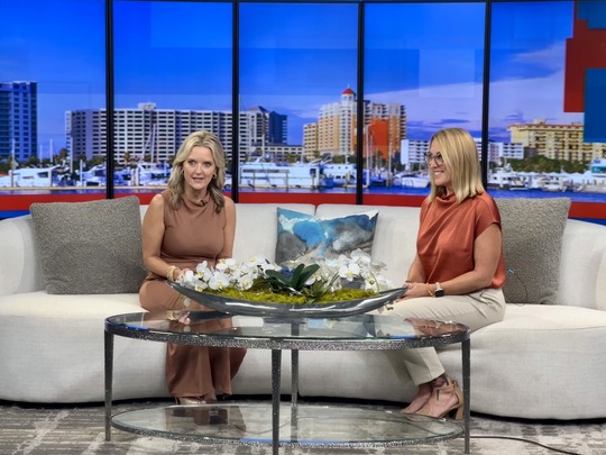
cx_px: 303
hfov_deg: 25.3
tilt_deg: -5.9
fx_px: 1348
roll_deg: -0.6
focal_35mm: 77
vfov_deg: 19.1
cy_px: 228
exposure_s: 1/60
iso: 125
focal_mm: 9
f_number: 2.8
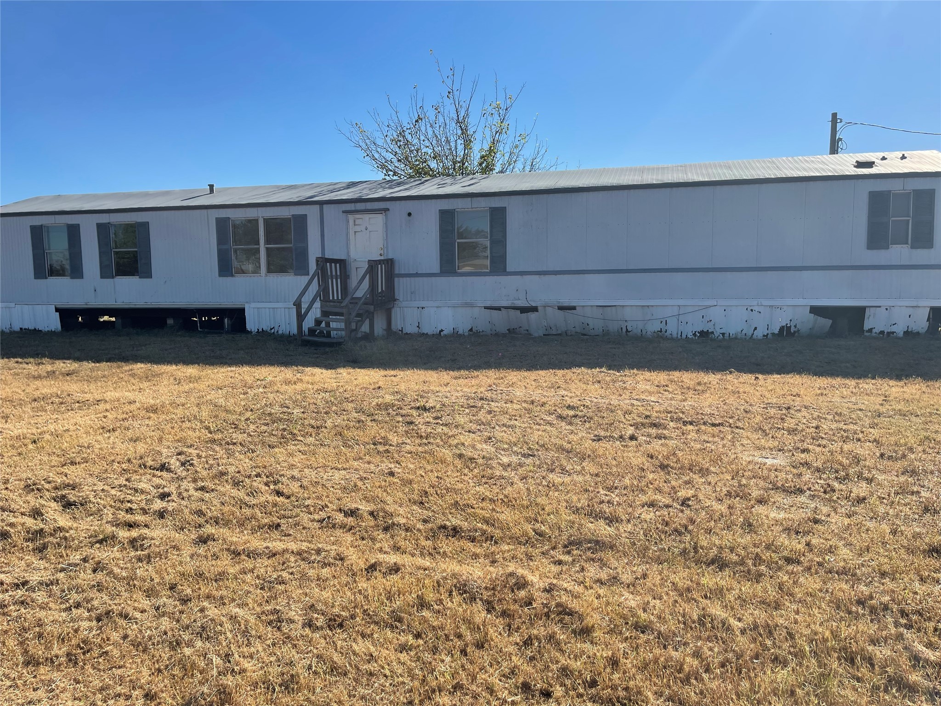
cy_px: 353
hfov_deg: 67.3
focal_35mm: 26
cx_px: 470
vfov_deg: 53.1
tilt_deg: -6.6
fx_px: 707
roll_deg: +0.8
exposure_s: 1/3788
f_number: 1.6
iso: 32
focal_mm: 5.1
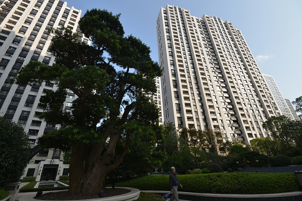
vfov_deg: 73.7
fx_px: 134
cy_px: 100
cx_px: 151
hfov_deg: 96.7
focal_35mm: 16
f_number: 6.3
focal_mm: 16
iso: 320
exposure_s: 1/500
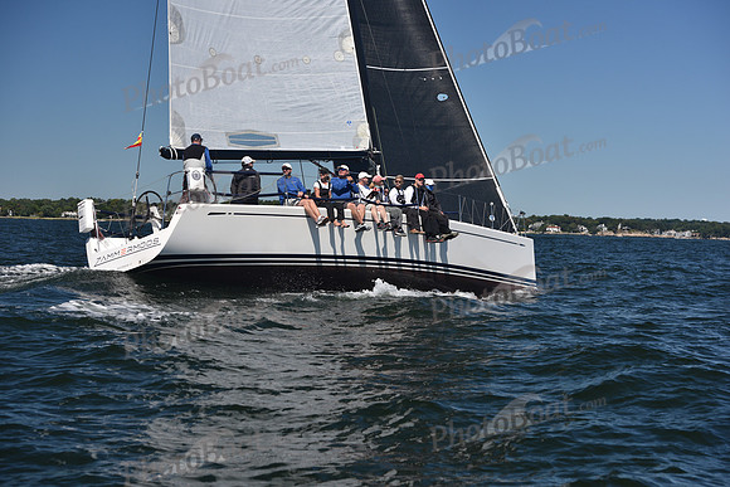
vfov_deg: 19.5
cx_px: 365
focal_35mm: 70
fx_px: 1420
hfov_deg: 28.8
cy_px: 244
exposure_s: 1/800
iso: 200
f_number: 5.6
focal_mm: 70
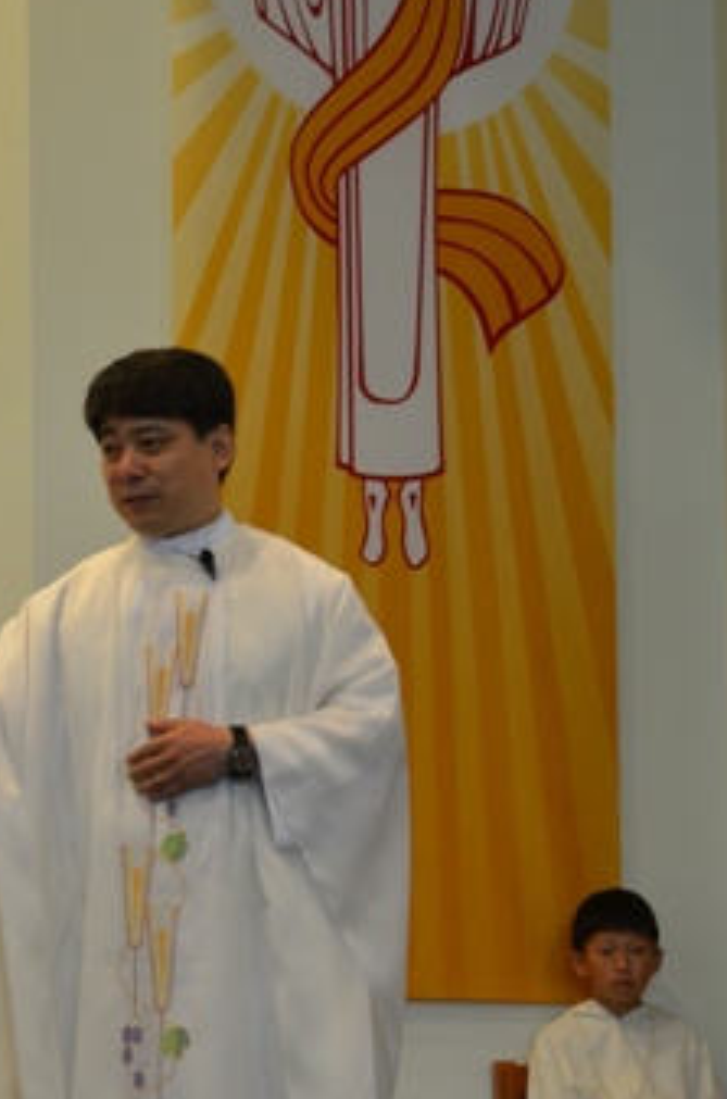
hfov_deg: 10.4
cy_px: 607
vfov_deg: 15.7
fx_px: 3988
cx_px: 277
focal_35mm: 131
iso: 800
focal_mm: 46
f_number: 4.5
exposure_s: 1/50
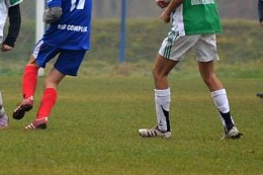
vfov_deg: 1.6
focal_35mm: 867
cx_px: 69
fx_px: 6330
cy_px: 36
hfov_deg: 2.4
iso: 400
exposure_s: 1/500
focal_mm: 300
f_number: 5.6
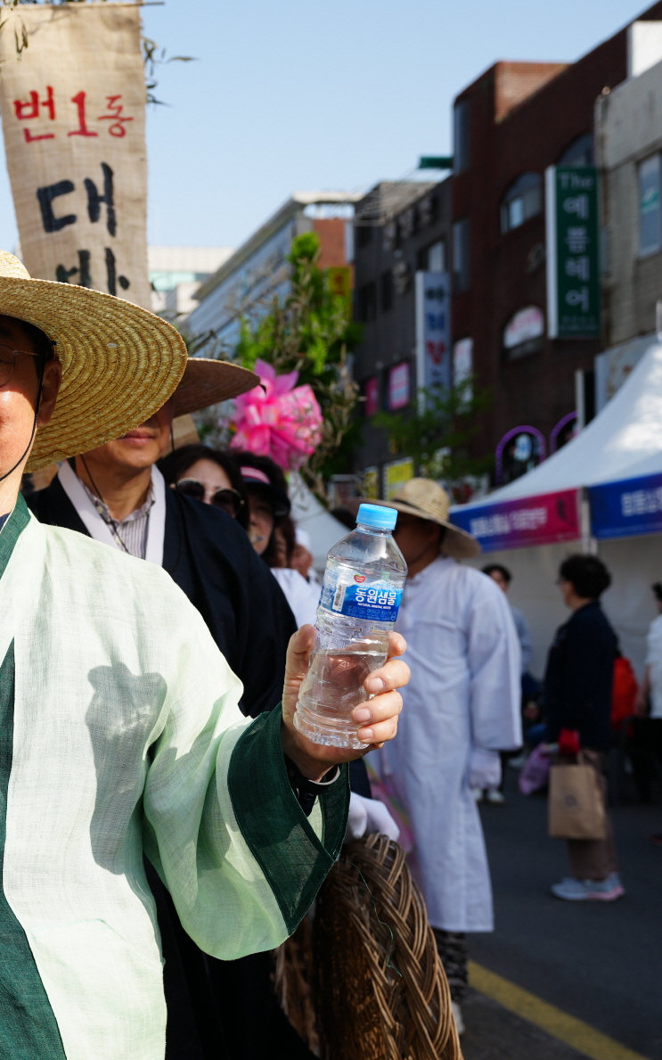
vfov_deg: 37.5
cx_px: -53
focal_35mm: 54
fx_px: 1559
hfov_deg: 22.7
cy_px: 533
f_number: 4.5
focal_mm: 35
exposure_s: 1/500
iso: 125
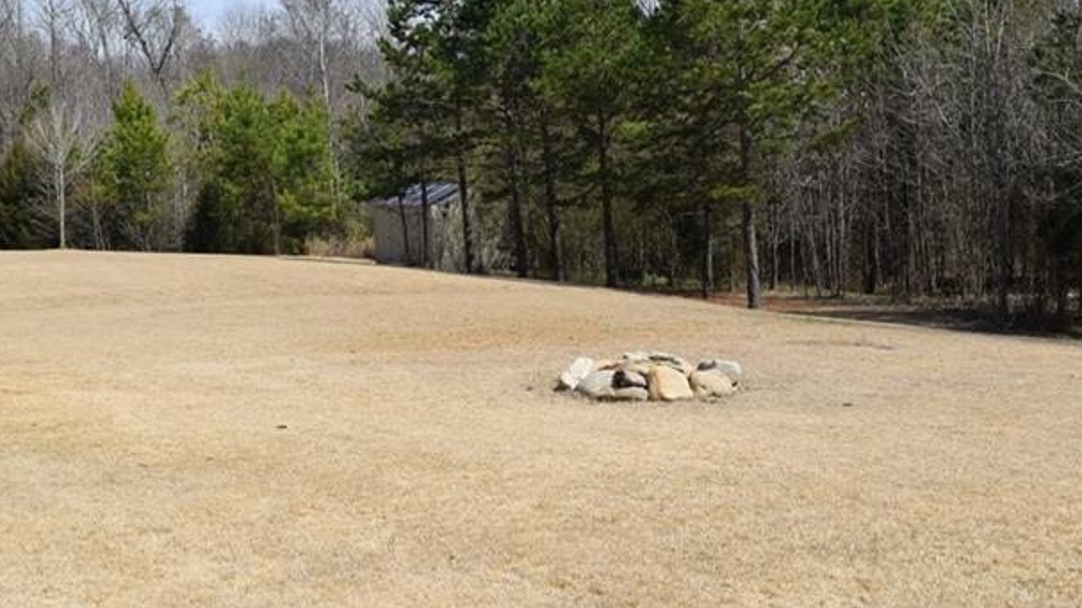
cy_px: 248
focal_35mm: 53
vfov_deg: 22.6
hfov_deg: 38.8
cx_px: 715
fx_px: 1520
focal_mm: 20
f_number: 10
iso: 200
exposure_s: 1/400
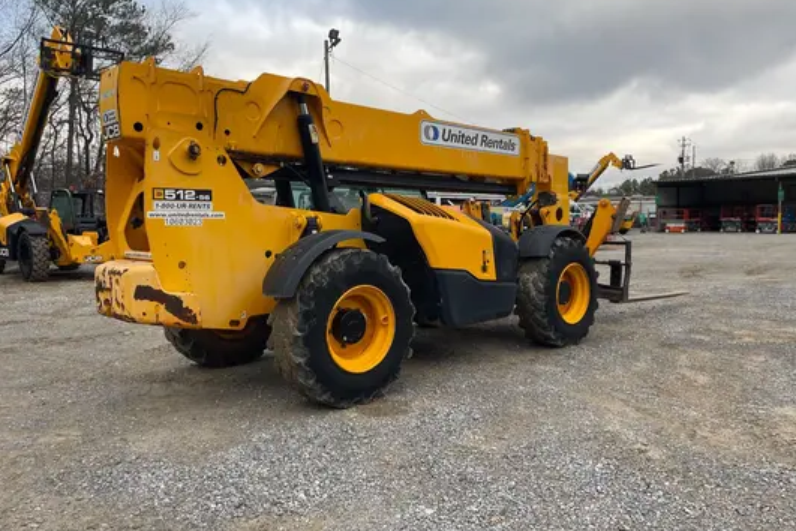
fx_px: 619
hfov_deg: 65.5
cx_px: 411
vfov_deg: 46.4
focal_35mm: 28
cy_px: 263
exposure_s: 1/238
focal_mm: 4.2
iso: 40
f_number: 1.6
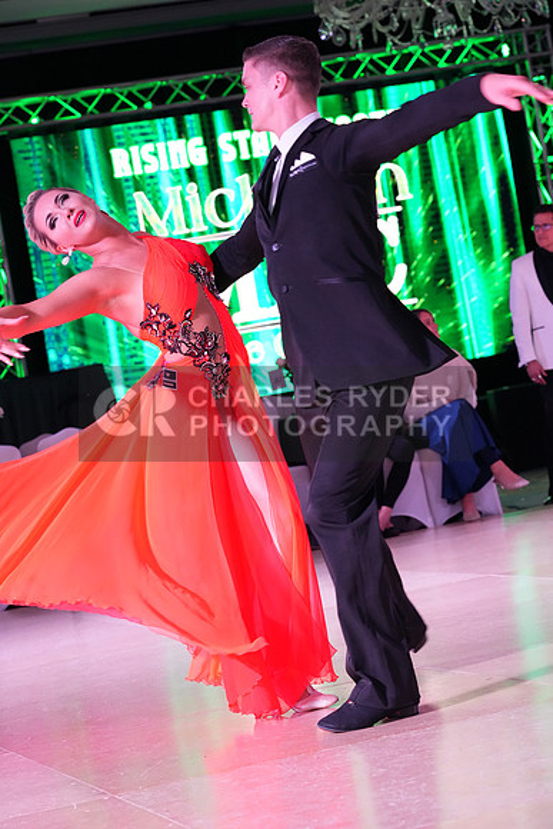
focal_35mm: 105
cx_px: 276
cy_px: 414
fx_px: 2418
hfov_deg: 13.0
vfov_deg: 19.5
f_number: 6.3
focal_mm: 105
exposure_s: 1/250
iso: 5000
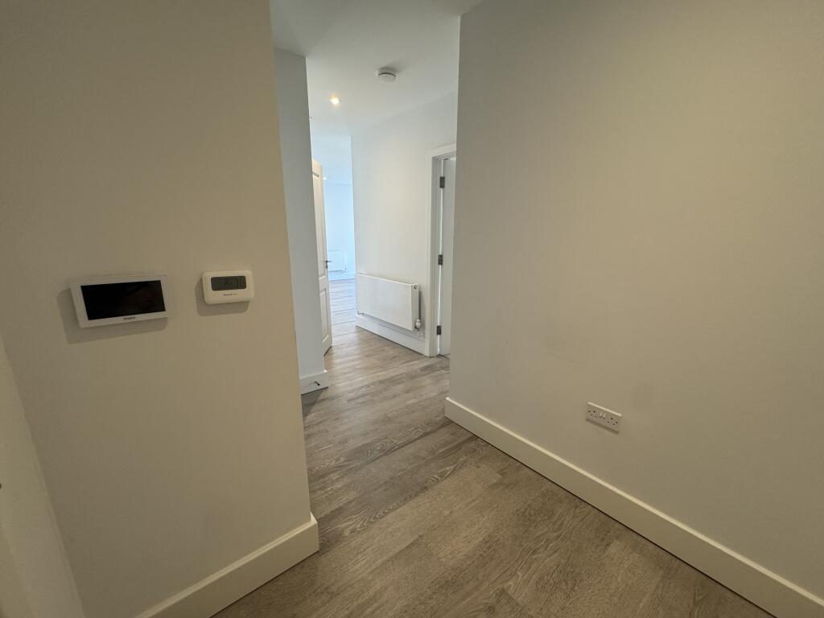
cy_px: 309
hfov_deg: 102.1
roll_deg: +0.0
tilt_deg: -12.9
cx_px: 412
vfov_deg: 85.7
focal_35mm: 14
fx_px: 333
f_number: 2.2
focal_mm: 2.22
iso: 250
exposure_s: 1/100
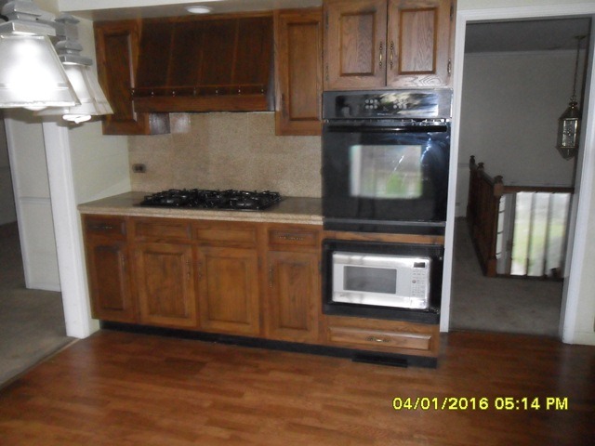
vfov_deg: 51.4
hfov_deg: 65.3
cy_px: 223
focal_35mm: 27
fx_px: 464
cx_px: 298
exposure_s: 1/45
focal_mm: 4.9
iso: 400
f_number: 3.5
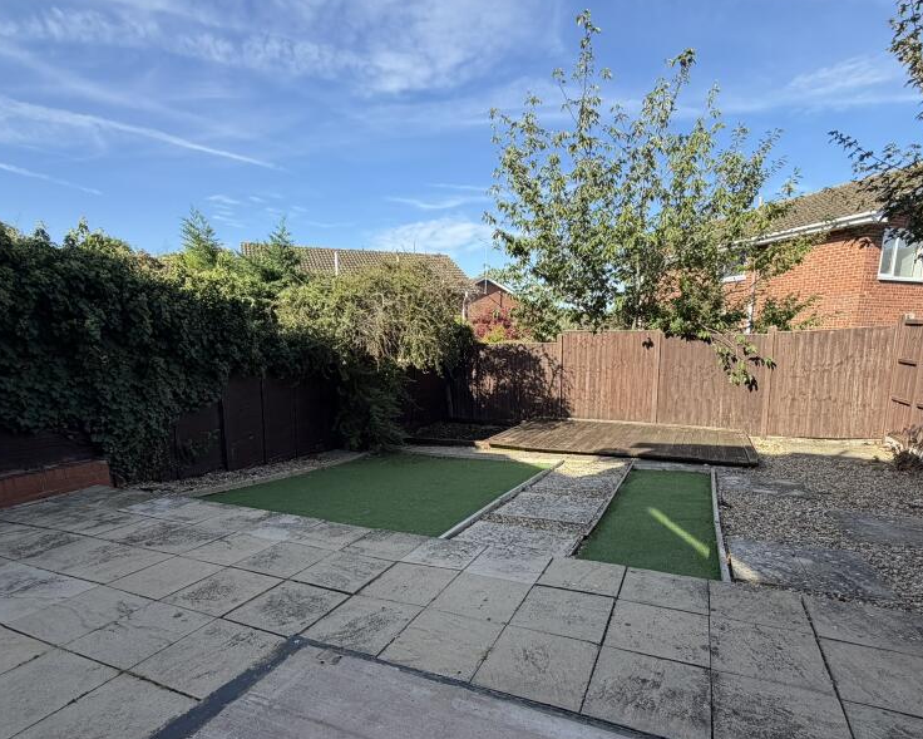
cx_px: 490
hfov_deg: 83.2
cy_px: 449
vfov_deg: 70.0
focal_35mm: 19
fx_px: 519
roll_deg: +0.8
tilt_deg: -11.6
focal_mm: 2.22
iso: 40
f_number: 2.2
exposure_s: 1/506
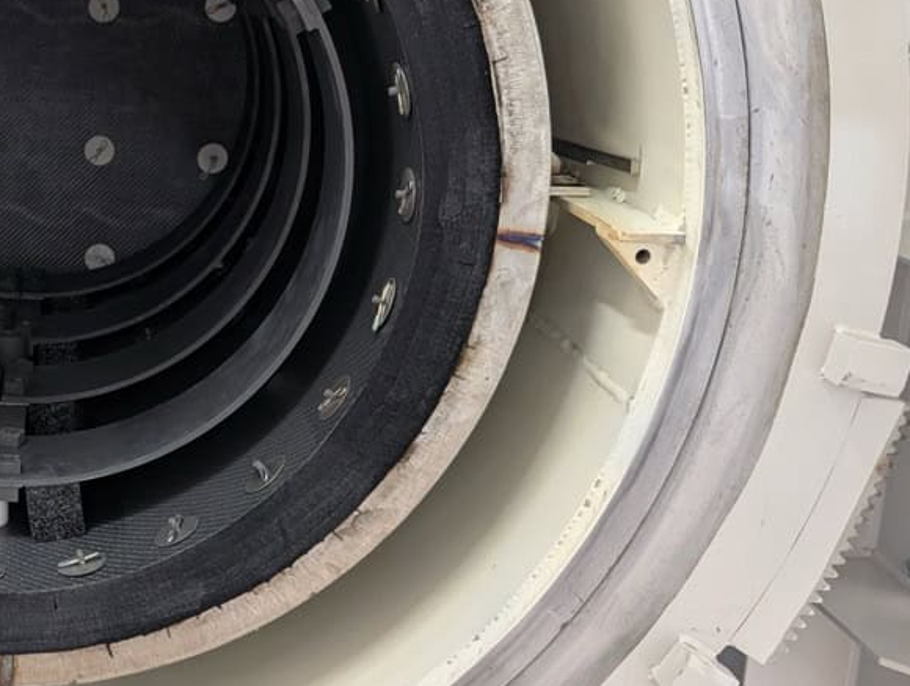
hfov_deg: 33.4
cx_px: 20
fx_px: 1396
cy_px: 243
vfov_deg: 27.5
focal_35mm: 53
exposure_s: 1/60
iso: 430
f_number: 1.7
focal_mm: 6.9
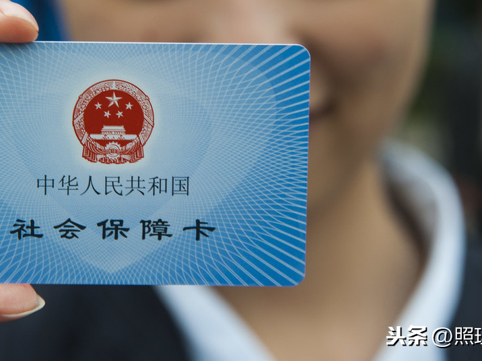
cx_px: 147
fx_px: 1908
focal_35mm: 137
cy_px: 94
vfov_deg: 10.8
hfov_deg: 14.4
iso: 500
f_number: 7.1
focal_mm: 85
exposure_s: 1/50
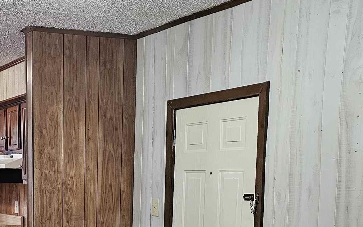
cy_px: 284
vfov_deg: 19.0
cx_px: 43
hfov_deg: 30.7
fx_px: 633
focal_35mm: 64
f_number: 1.7
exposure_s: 1/60
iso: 500
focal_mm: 6.3
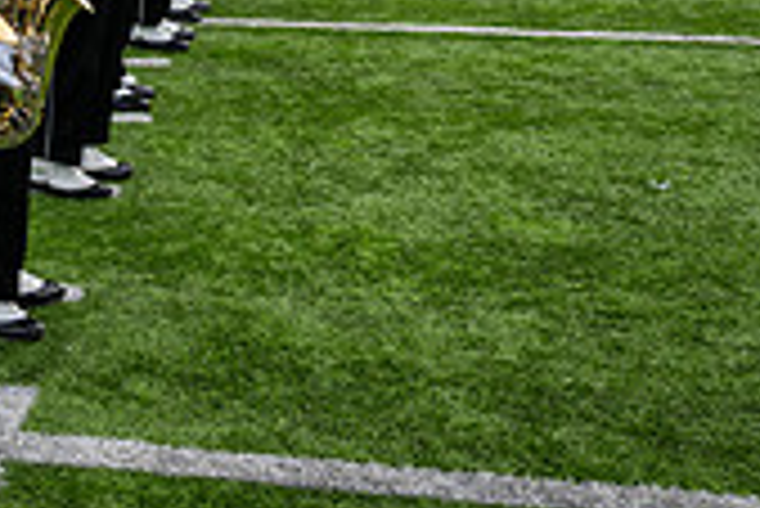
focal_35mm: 89
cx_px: -90
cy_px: -227
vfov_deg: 14.5
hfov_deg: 21.6
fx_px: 1880
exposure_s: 1/500
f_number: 2.8
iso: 125
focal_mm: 26
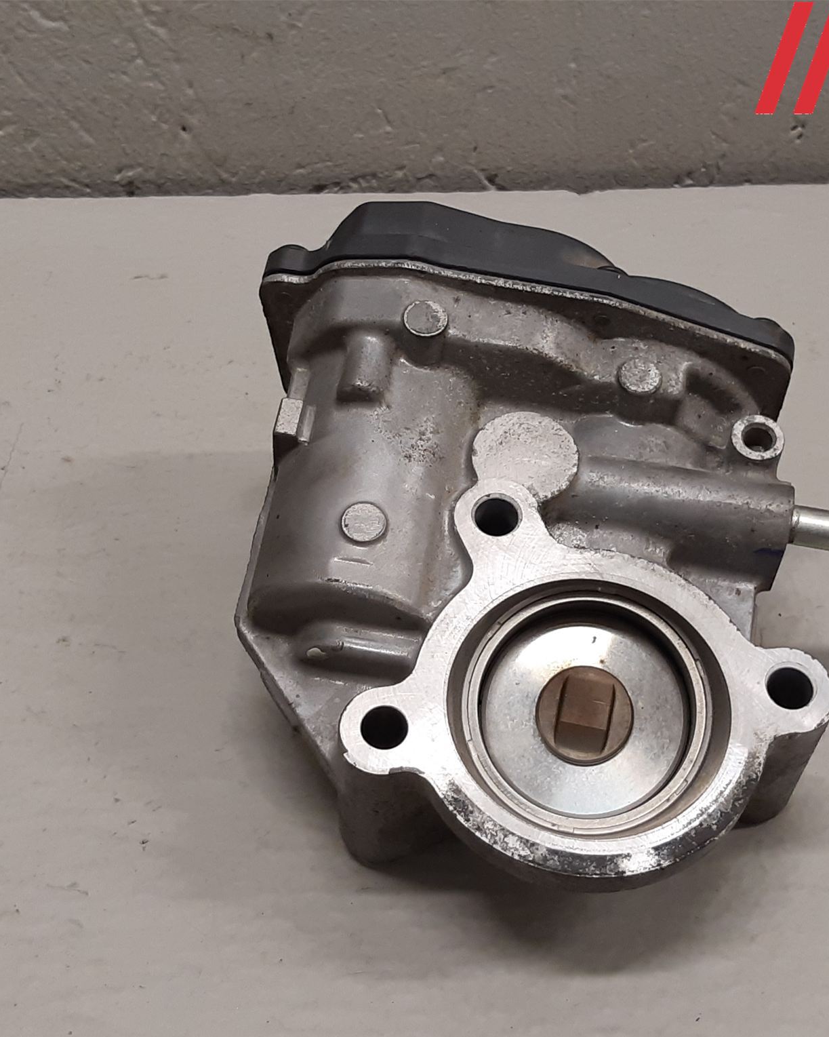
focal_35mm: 34
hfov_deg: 43.2
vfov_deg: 52.8
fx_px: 1043
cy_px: 520
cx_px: 477
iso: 100
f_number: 1.7
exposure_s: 1/50
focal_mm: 3.93
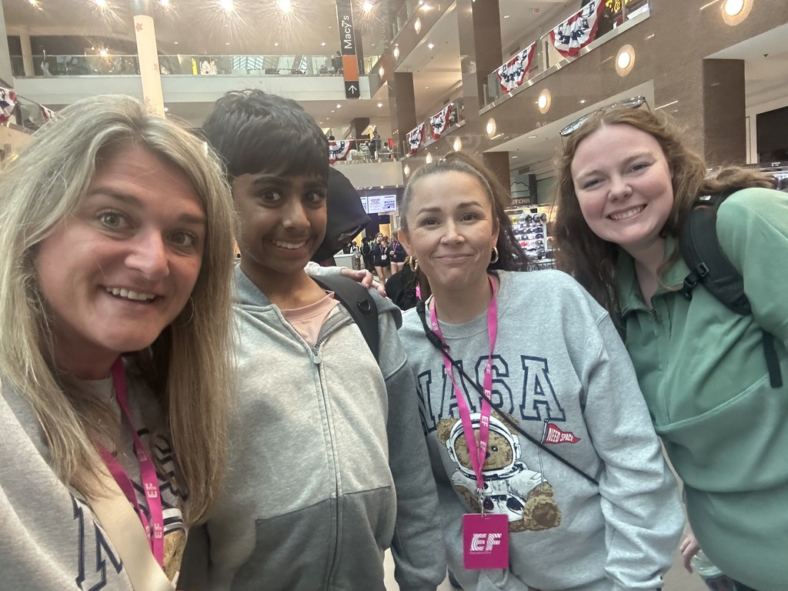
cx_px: 394
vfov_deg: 58.9
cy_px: 296
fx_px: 524
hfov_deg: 73.9
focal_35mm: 23
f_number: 1.9
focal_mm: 2.69
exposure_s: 1/60
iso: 250
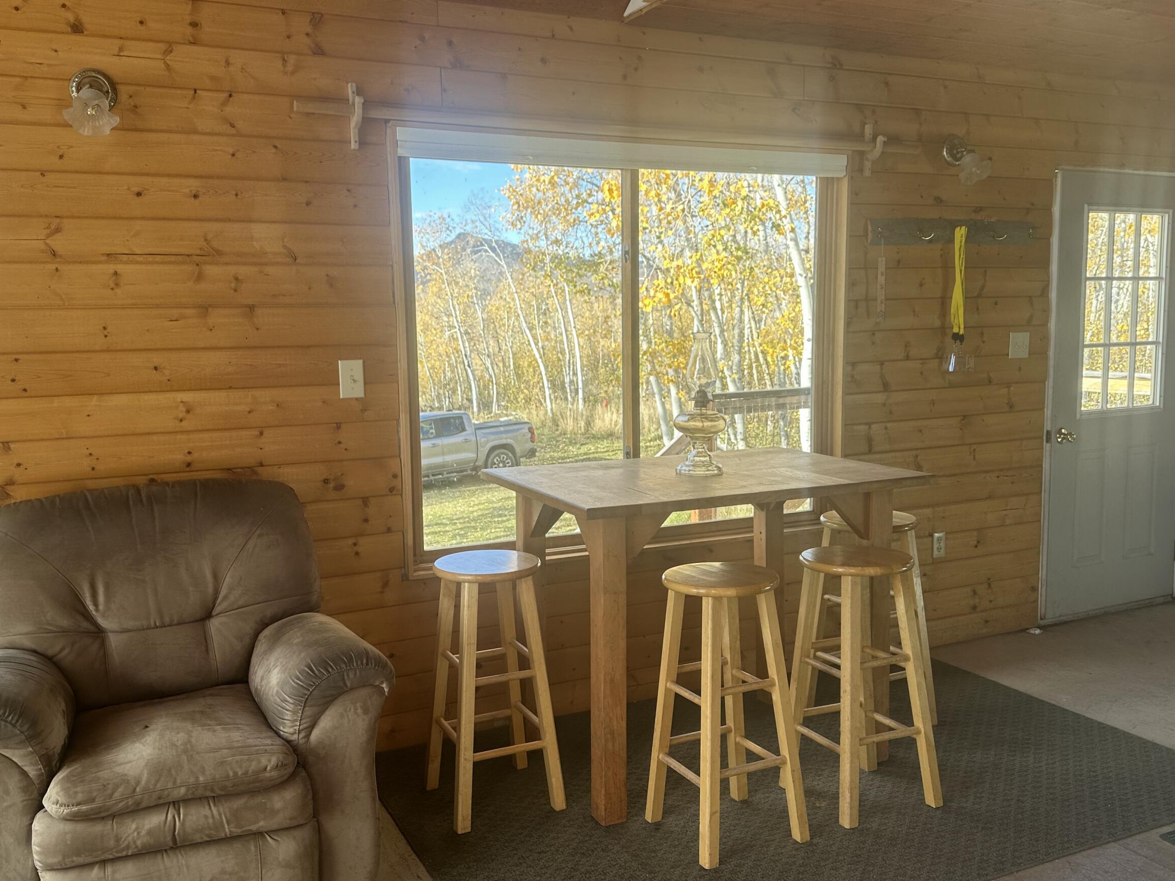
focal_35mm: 31
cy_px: 453
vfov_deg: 45.4
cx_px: 567
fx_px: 1052
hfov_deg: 58.3
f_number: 1.78
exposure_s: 1/301
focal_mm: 6.86
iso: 80
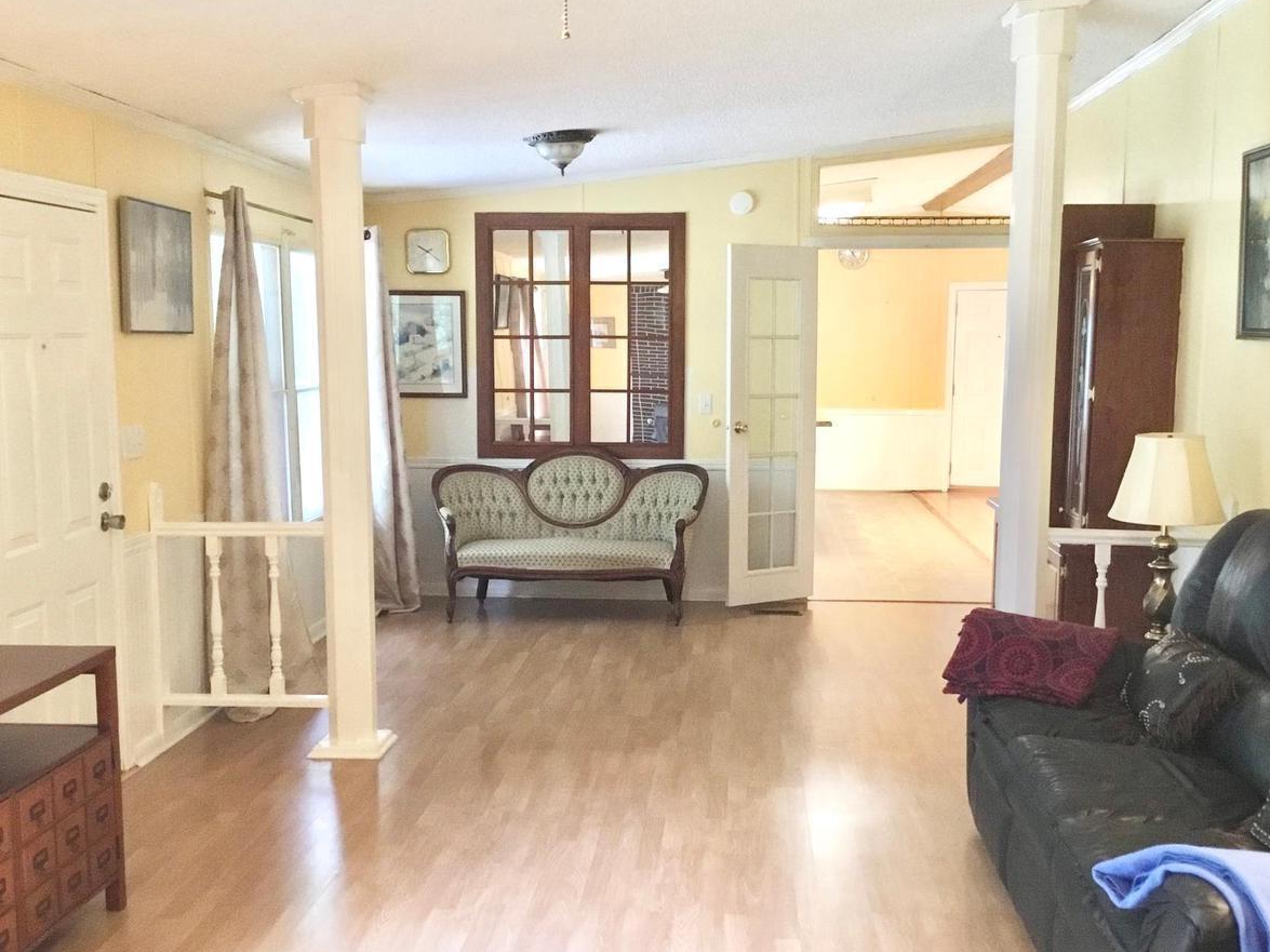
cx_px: 657
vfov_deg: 37.7
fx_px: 1394
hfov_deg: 49.0
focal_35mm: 38
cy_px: 500
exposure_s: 1/24
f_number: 2.4
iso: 200
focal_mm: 3.3
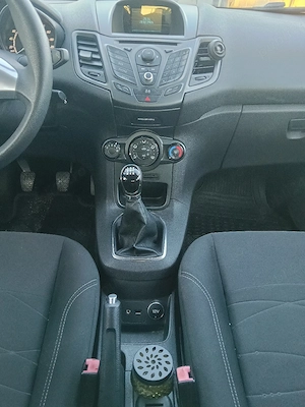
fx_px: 317
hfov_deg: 51.4
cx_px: 152
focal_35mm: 27
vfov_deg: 65.3
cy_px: 204
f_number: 1.8
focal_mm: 3.98
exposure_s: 1/33.3
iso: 640
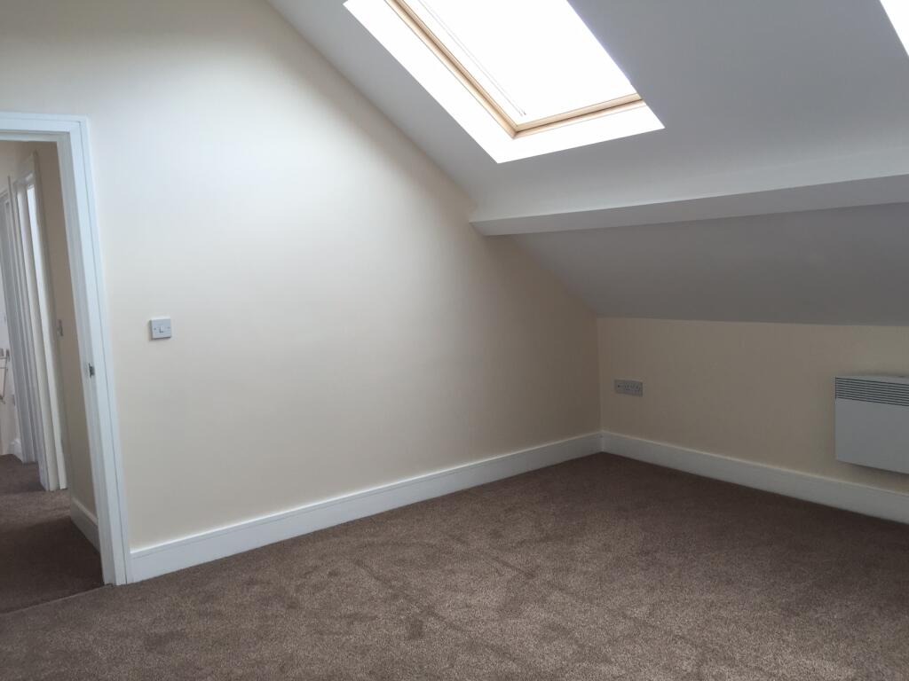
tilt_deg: -5.6
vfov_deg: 48.2
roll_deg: +2.4
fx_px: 762
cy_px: 340
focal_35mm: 29
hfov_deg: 61.7
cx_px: 454
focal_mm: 4.15
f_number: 2.2
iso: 32
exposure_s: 1/60
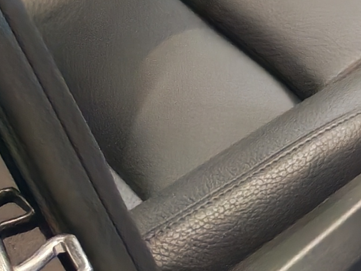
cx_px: 793
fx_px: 1720
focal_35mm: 165
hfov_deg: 10.7
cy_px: -196
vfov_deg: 8.7
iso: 884
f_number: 1.9
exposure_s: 1/100
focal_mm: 6.12
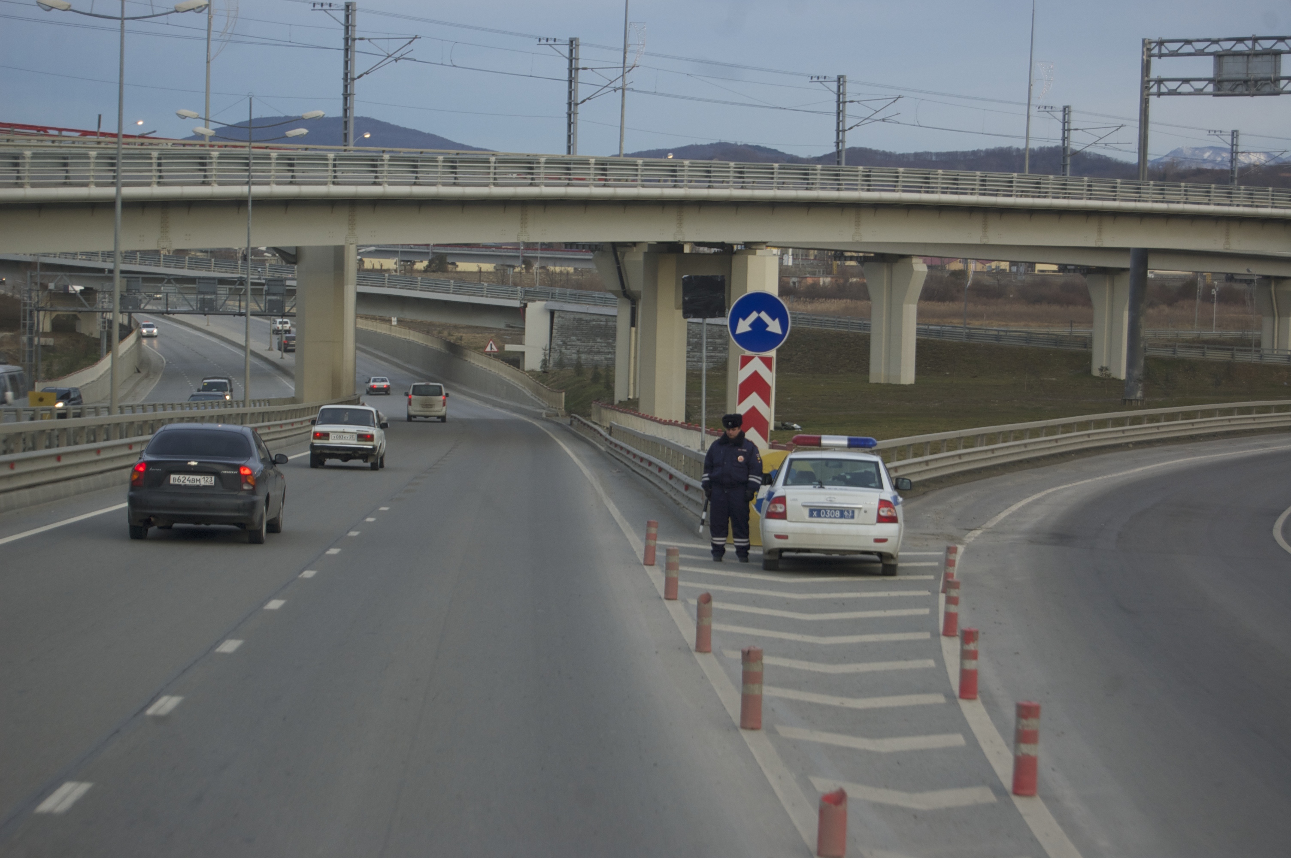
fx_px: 2956
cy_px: 429
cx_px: 646
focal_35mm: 82
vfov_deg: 16.5
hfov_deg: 24.6
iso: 280
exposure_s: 1/125
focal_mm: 55
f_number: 5.6
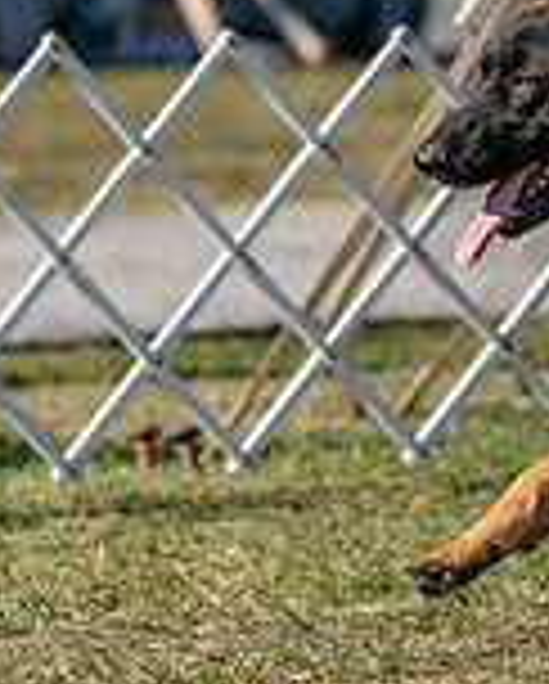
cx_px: 601
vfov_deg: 2.6
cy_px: -140
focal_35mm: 740
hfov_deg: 2.1
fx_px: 15000
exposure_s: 1/1250
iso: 125
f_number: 4.5
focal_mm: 178
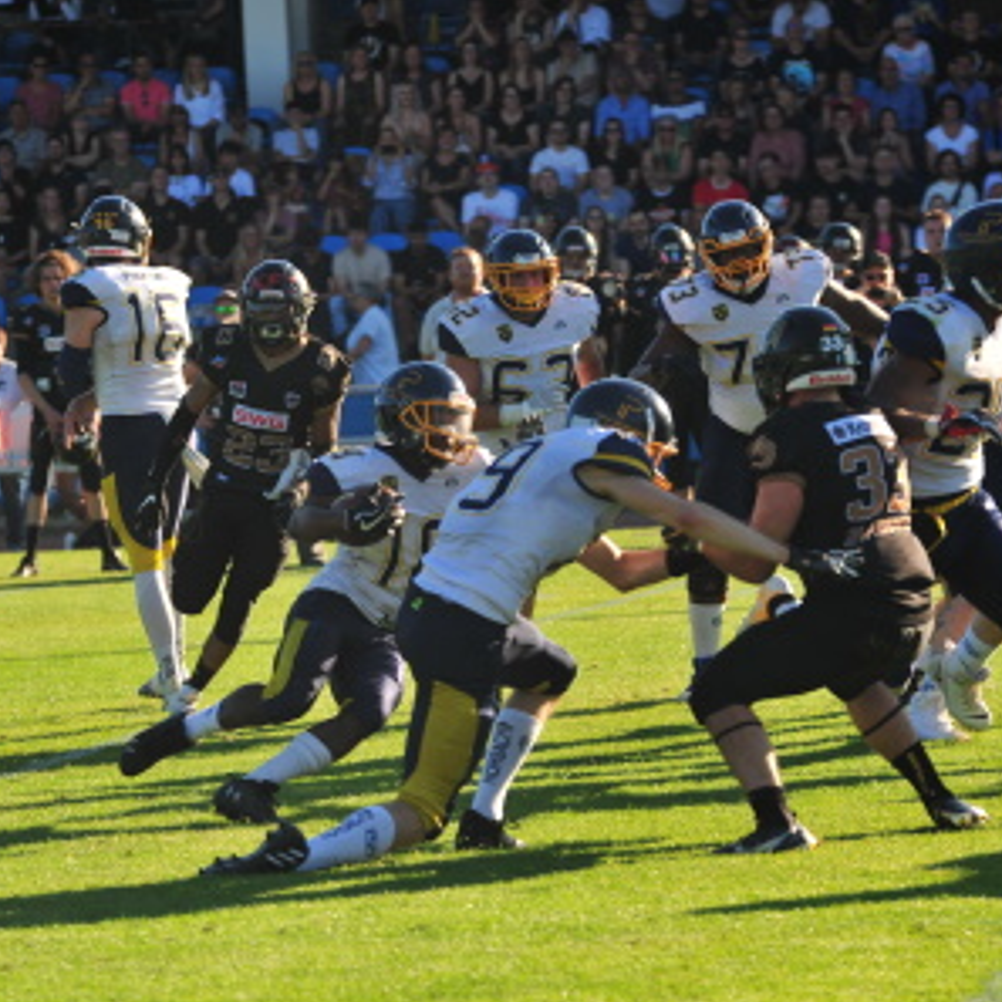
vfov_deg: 6.1
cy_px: 504
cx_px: 364
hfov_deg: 6.1
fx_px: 9366
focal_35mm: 286
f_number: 5.6
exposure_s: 1/1600
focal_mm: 200
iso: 800
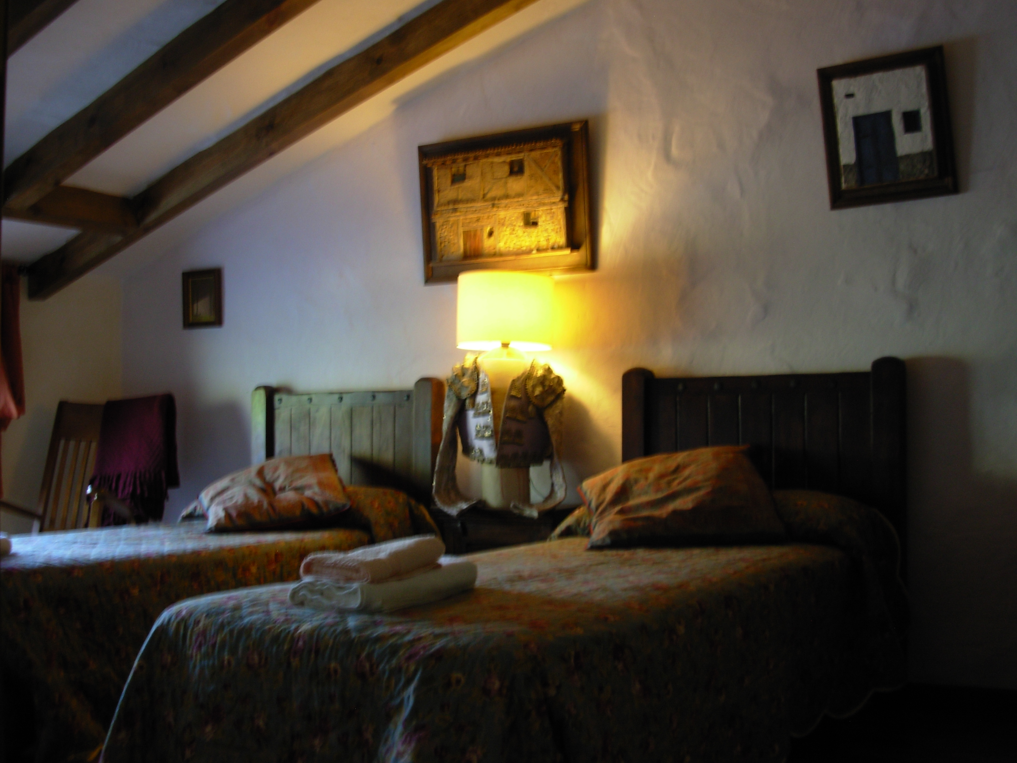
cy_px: 382
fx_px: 1116
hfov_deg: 49.0
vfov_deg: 37.7
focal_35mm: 38
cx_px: 508
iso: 50
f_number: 2.9
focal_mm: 6.3
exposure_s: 1/5.5
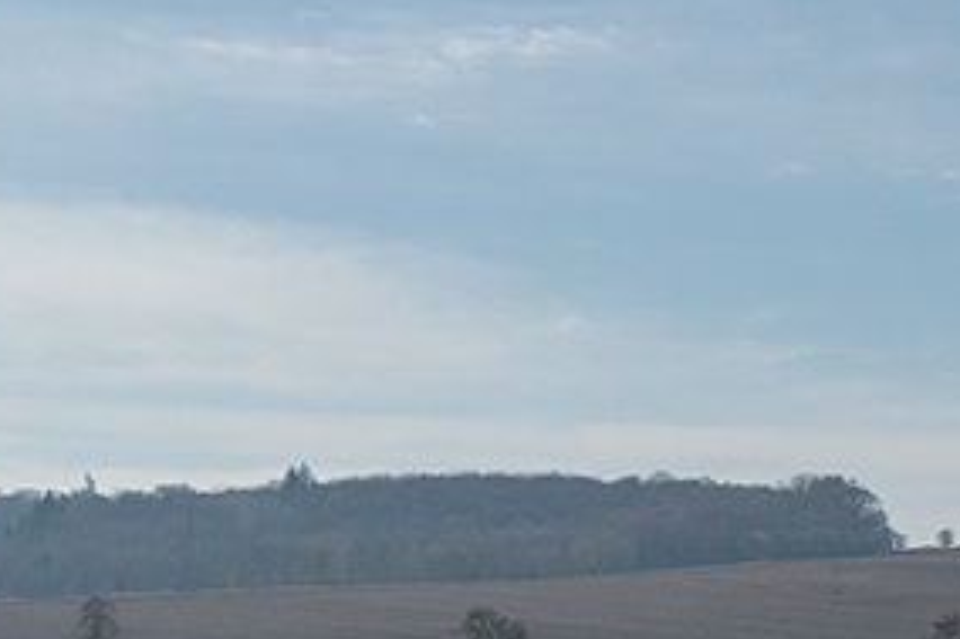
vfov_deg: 9.0
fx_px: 3944
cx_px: 899
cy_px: 1048
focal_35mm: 148
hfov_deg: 13.7
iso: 320
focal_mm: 35
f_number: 13
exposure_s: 1/125
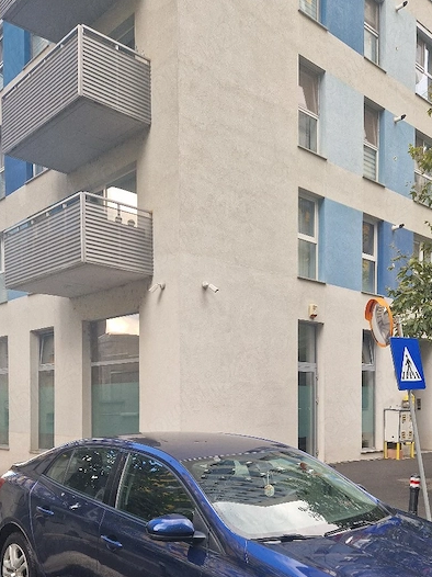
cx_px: 261
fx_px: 583
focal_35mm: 35
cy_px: 411
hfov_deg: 40.5
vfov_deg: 51.1
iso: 50
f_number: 1.8
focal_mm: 5.4
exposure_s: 1/182
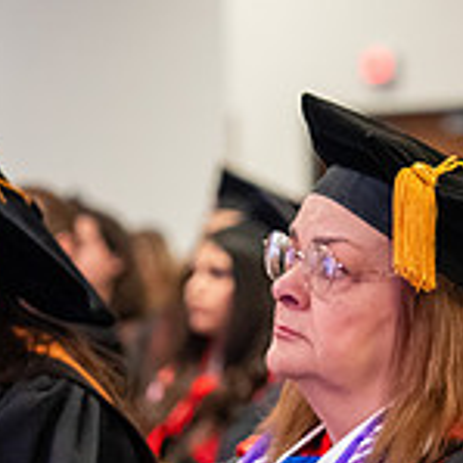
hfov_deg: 6.8
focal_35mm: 256
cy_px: 467
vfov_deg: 6.8
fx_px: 3874
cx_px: 525
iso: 4000
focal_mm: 70
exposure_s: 1/200
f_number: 2.8
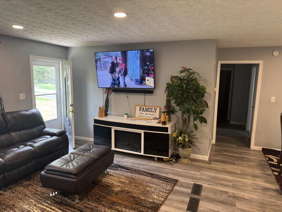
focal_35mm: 24
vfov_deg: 56.8
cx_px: 141
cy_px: 106
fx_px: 195
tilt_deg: -9.4
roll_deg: -2.7
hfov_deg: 71.6
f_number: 1.78
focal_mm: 6.76
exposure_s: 1/60
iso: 125
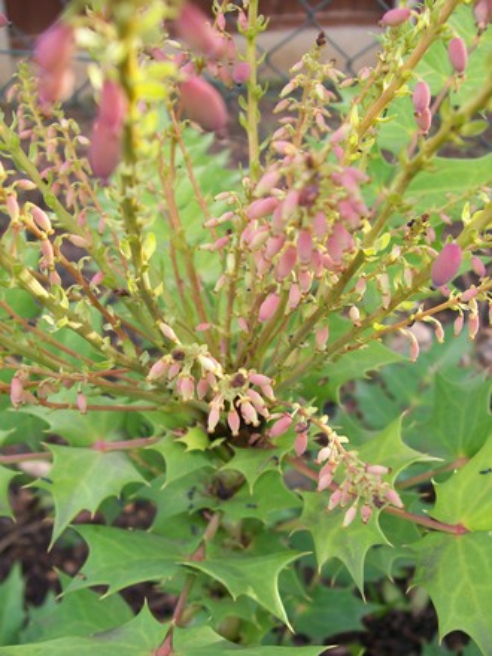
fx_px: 682
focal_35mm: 36
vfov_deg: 51.4
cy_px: 328
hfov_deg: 39.7
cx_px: 246
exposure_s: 1/120
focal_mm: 6
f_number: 2.7
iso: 80
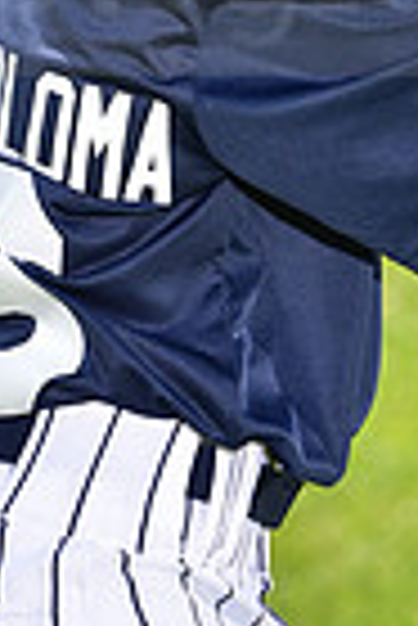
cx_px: 133
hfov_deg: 2.6
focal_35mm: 522
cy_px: -68
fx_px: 9068
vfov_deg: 3.9
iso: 100
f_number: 5.6
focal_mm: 125
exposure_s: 1/250
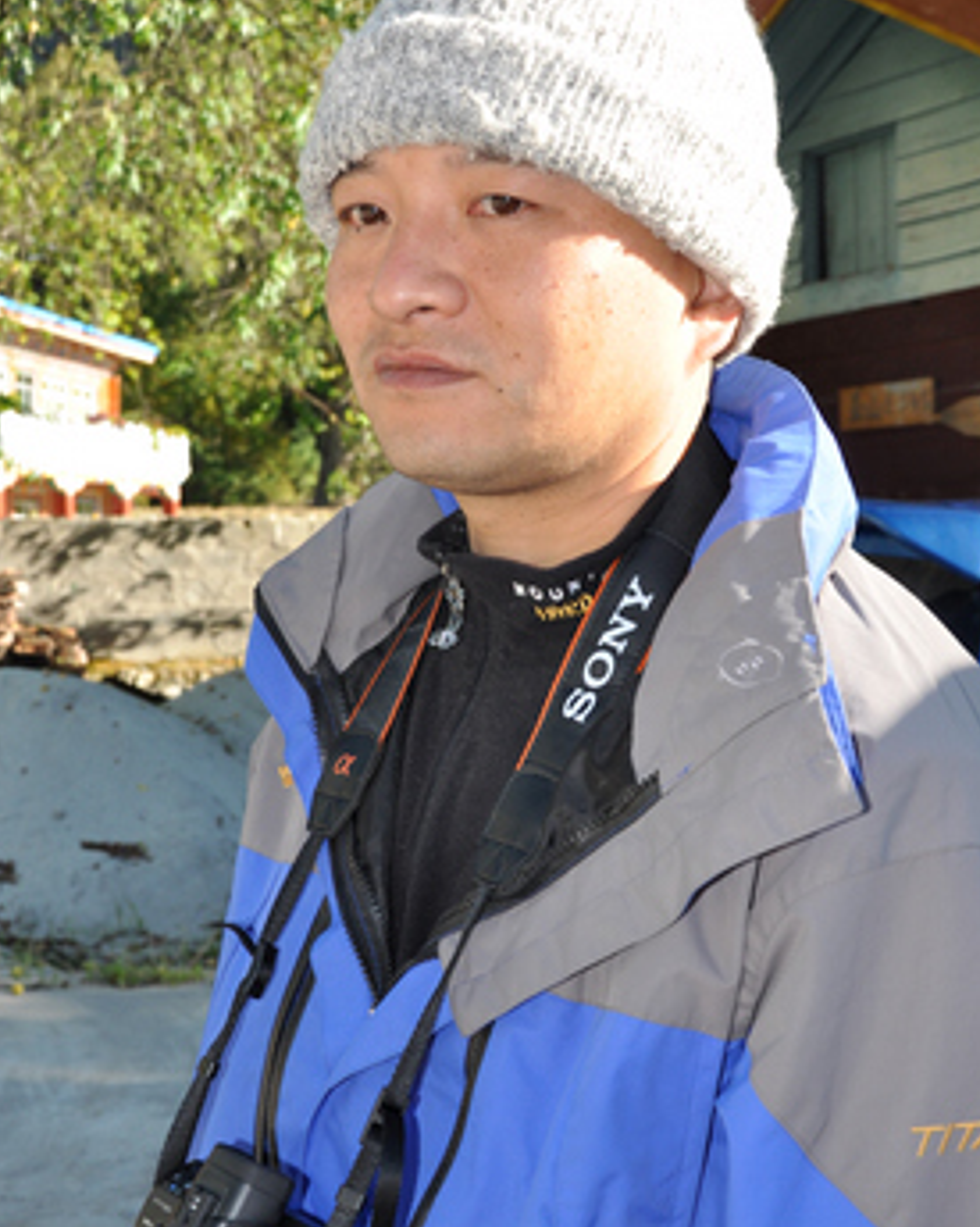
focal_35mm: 54
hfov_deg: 28.1
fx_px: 1959
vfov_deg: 34.7
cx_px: 422
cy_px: 653
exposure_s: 1/200
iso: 200
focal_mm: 24
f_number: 5.6
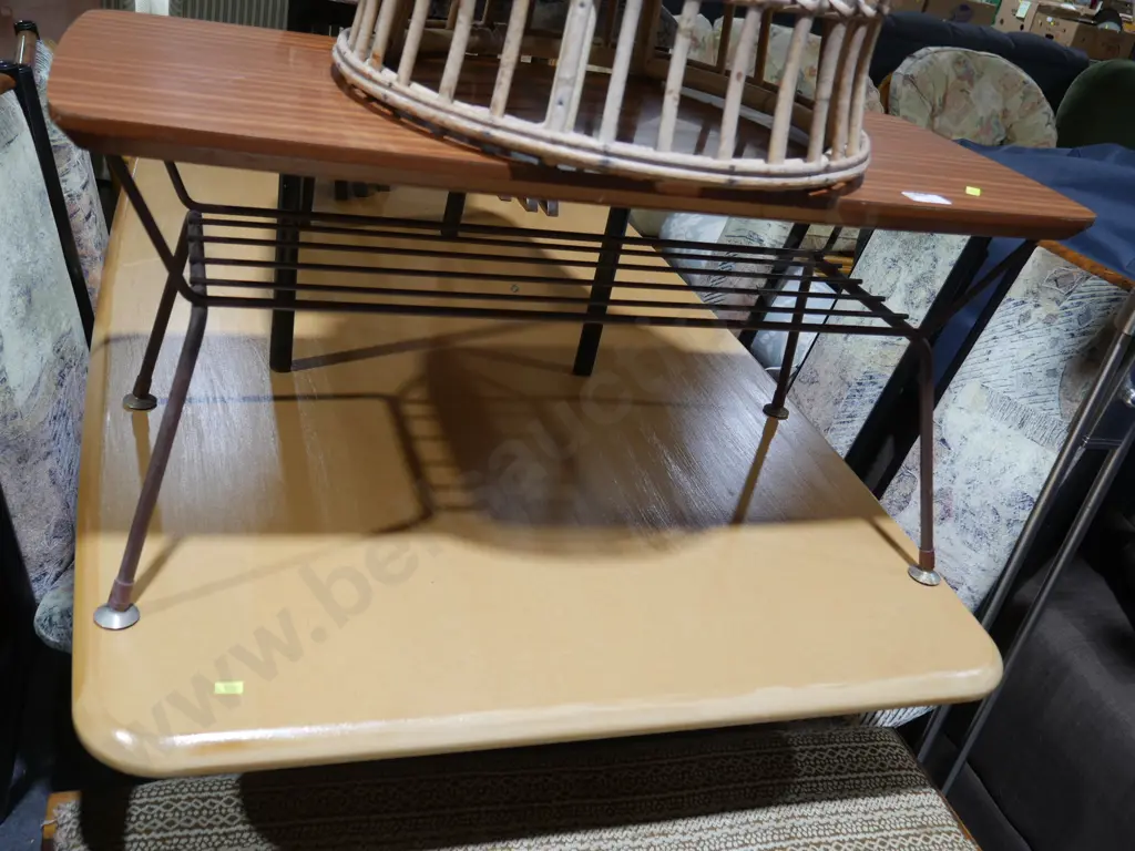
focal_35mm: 32
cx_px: 568
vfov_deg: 44.2
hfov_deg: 56.8
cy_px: 426
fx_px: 1049
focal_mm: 16
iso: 320
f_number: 3.6
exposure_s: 1/60
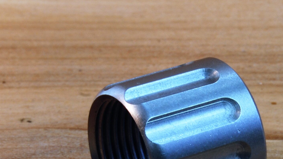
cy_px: 144
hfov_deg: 13.8
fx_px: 1170
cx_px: 173
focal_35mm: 156
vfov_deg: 7.8
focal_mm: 55
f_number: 20
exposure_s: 1/10
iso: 200
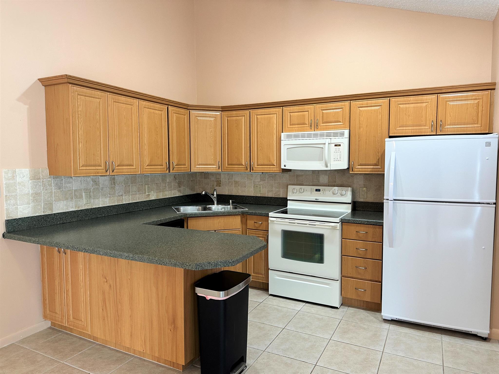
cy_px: 187
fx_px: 346
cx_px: 250
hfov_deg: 71.6
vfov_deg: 56.8
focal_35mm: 24
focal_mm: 6.86
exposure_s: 1/60
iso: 200
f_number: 1.78
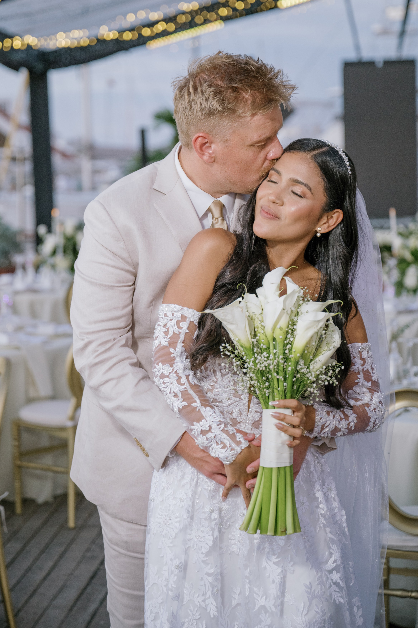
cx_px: 176
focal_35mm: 82
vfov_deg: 24.7
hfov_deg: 16.6
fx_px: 1428
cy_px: 270
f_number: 2.8
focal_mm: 70
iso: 400
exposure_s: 1/200
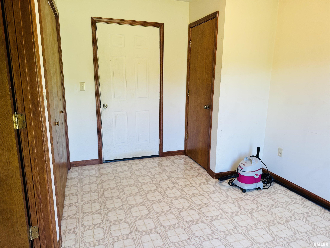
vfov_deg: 56.8
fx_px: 229
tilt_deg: -13.1
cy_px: 124
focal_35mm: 24
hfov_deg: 71.6
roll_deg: -0.3
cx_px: 165
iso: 125
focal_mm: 6.76
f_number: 1.78
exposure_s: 1/120
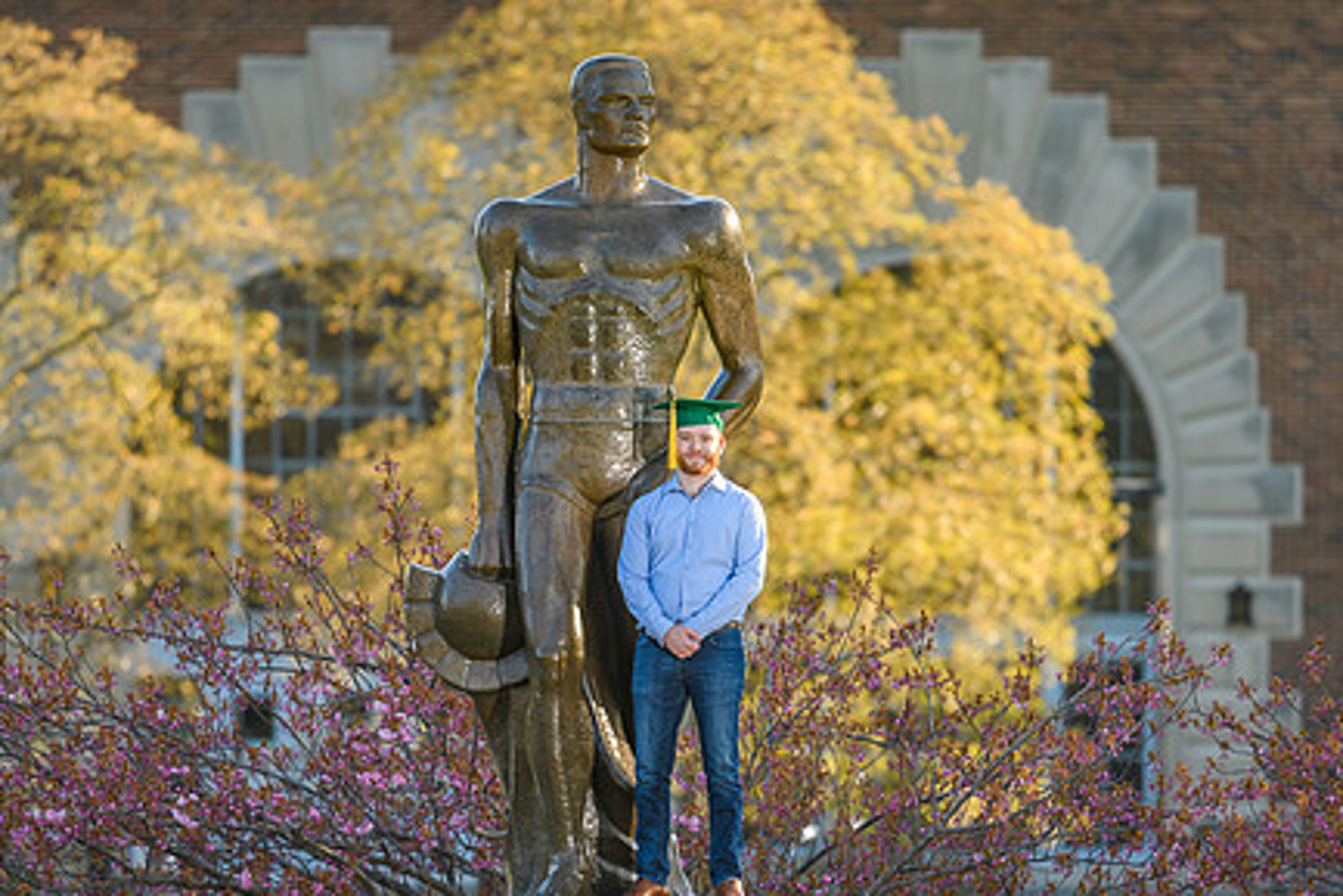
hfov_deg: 3.3
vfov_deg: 2.2
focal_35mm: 616
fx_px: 22987
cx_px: 750
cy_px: 564
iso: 100
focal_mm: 300
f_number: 4
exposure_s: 1/200
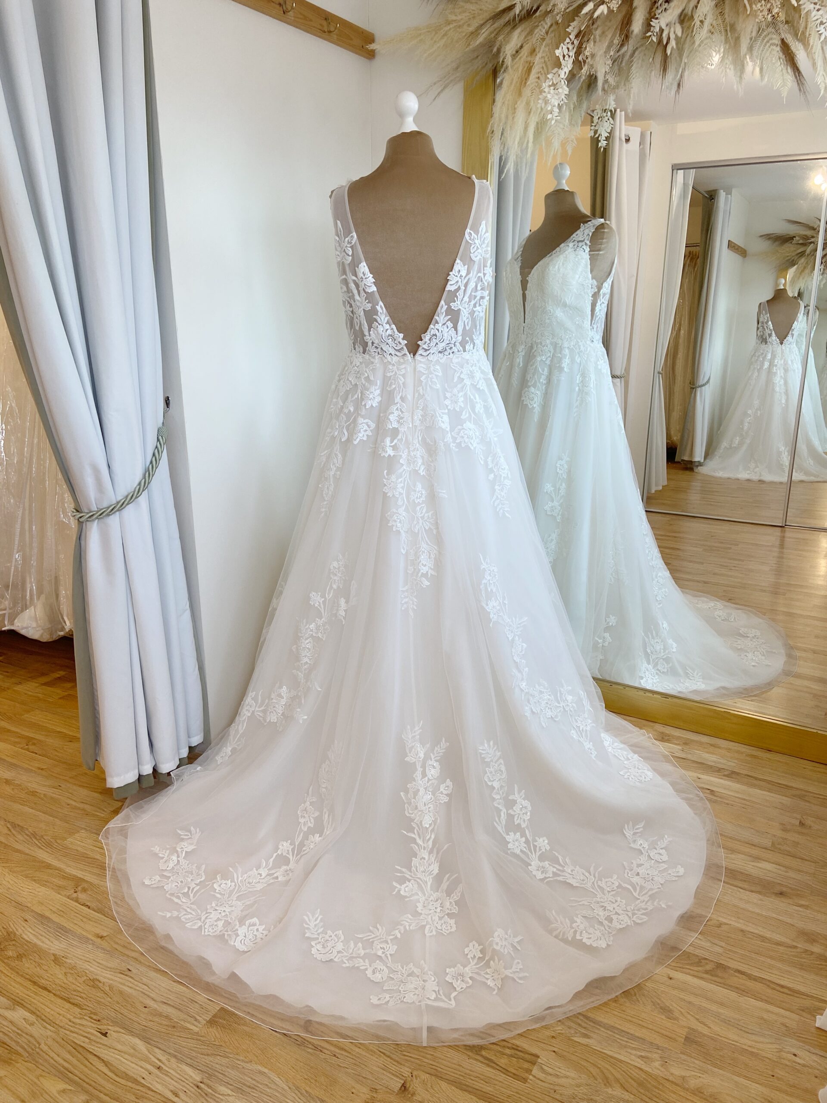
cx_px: 414
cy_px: 552
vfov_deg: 67.3
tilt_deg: -14.7
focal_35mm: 26
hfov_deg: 53.1
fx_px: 828
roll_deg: +0.8
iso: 64
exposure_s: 1/122
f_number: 1.8
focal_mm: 4.25
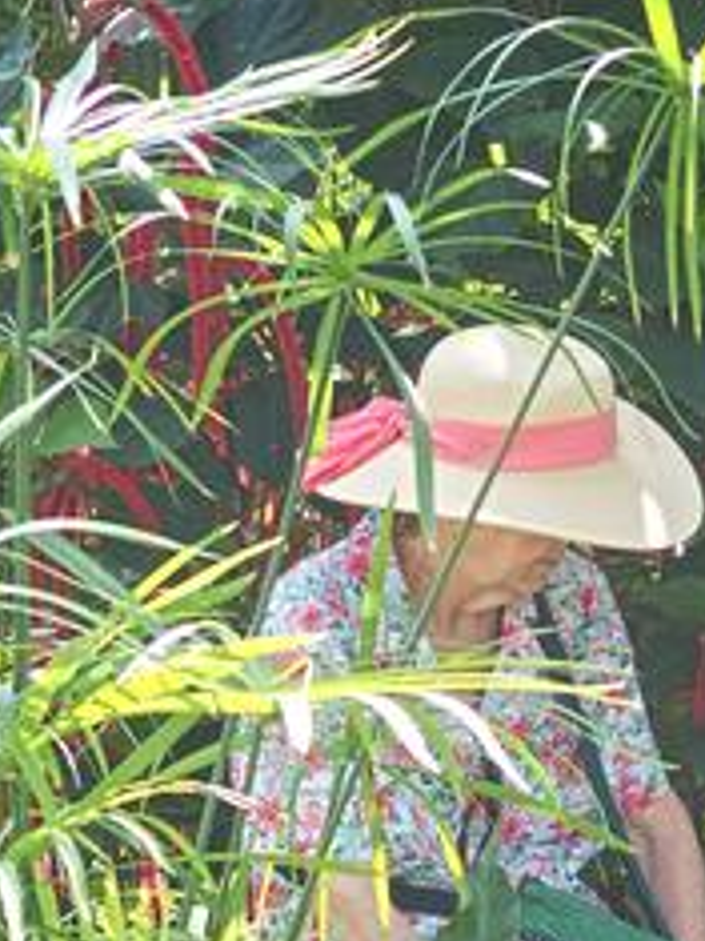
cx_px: 525
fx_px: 6251
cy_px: 605
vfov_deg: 8.6
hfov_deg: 6.4
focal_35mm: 230
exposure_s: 1/250
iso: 160
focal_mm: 28.8
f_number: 2.8
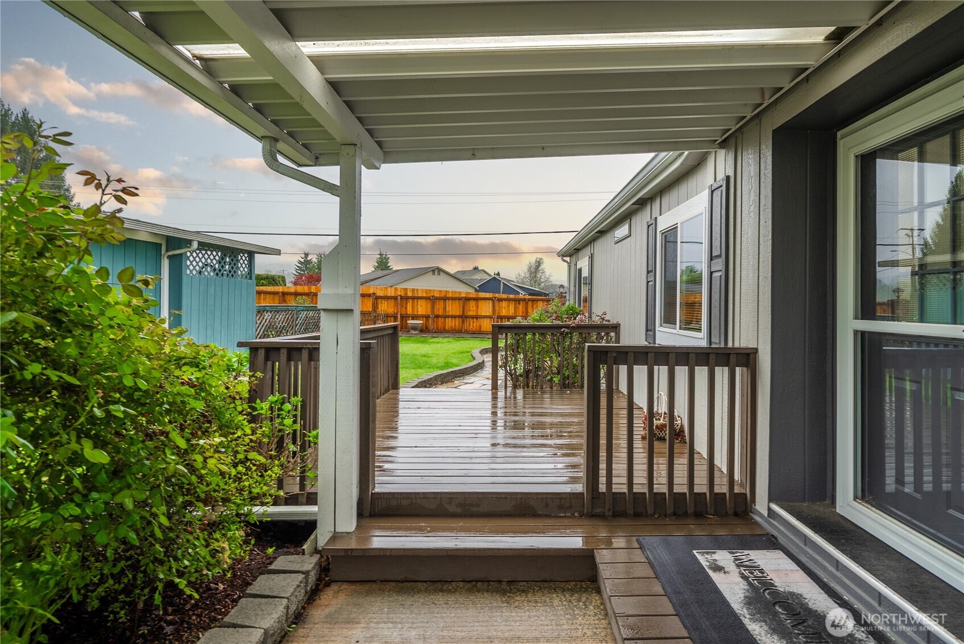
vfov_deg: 70.5
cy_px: 322
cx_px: 482
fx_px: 455
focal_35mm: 17
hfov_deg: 93.2
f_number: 7.1
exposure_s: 1/30
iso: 125
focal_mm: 17
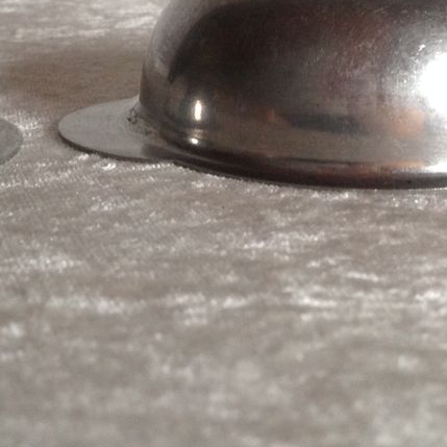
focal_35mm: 72
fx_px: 1052
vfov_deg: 23.7
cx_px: 171
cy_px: 95
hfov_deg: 23.9
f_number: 2.4
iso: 160
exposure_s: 1/15
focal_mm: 4.28
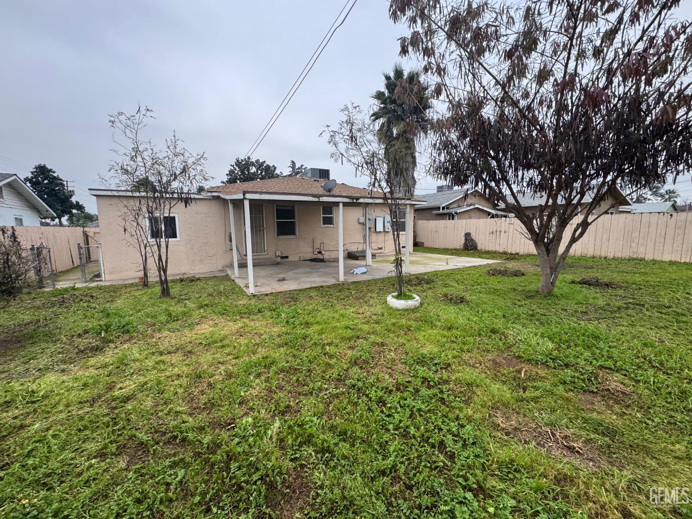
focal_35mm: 14
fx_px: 280
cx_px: 346
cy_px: 260
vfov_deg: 85.7
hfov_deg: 102.1
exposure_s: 1/99
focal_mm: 2.22
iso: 100
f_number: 2.2
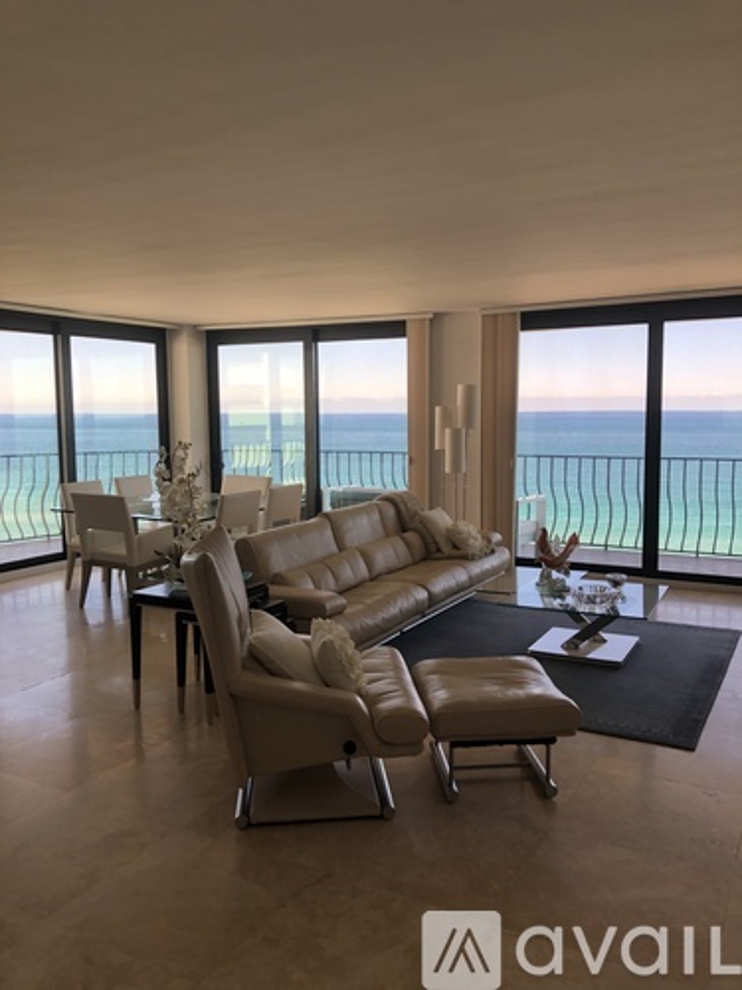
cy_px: 495
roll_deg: -0.1
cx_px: 371
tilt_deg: -3.9
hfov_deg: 49.7
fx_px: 800
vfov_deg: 63.4
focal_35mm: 28
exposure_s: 1/120
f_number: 1.8
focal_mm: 3.99
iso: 64
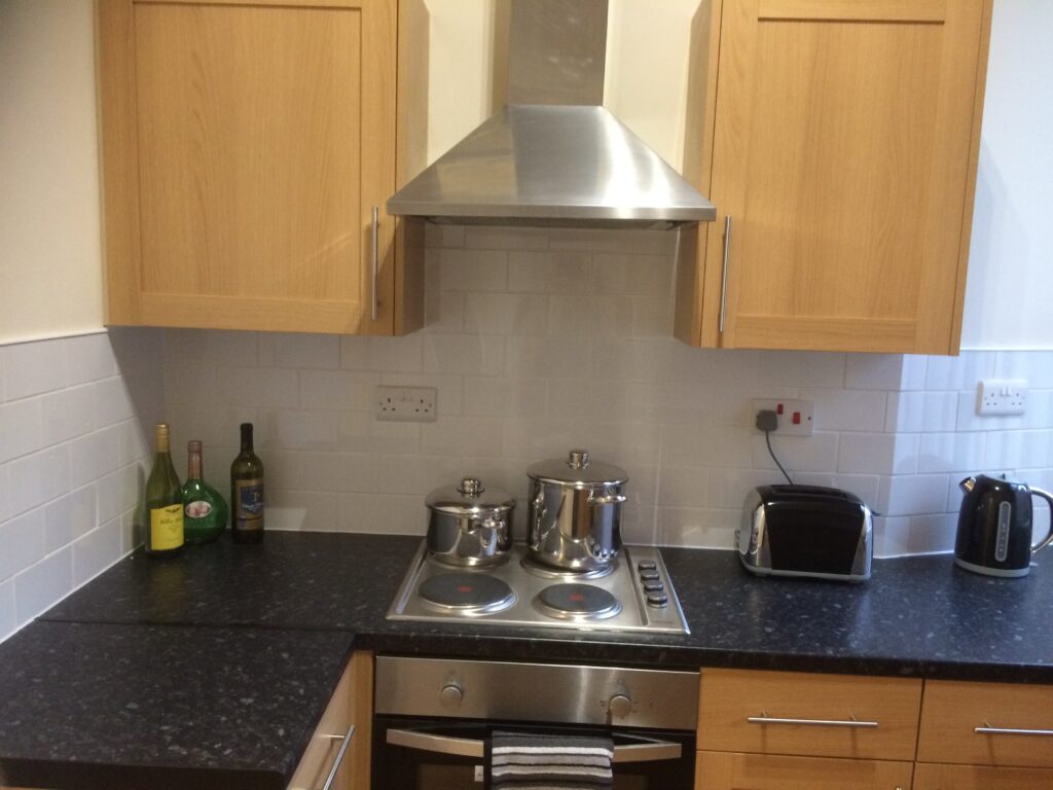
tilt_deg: -8.2
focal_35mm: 29
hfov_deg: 61.7
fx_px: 882
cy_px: 395
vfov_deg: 48.2
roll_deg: -2.0
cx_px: 526
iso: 250
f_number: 2.2
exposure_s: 1/24
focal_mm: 4.15
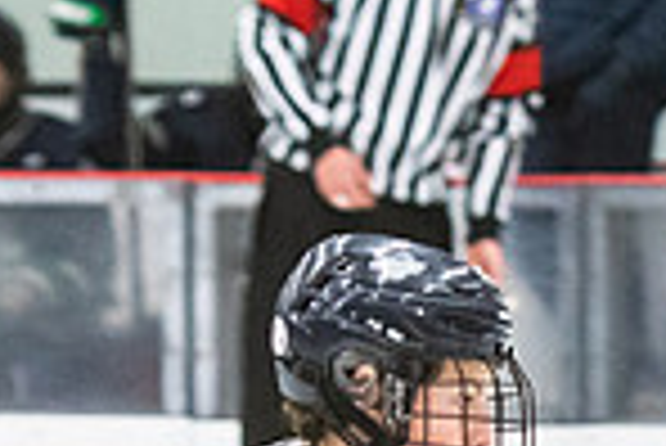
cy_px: 692
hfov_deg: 2.8
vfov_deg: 1.9
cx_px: 410
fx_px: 13499
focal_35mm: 729
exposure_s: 1/640
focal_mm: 102
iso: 2000
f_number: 2.8
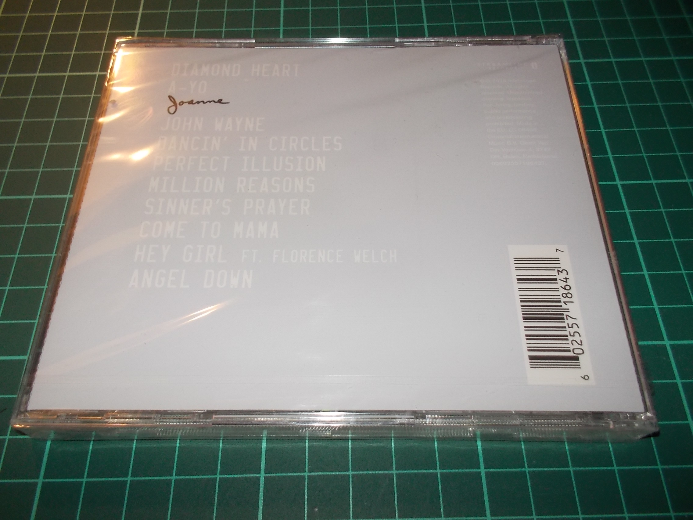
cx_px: 346
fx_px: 581
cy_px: 260
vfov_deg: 48.2
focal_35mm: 29
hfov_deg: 61.7
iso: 200
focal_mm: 4.1
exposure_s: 1/30
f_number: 3.3
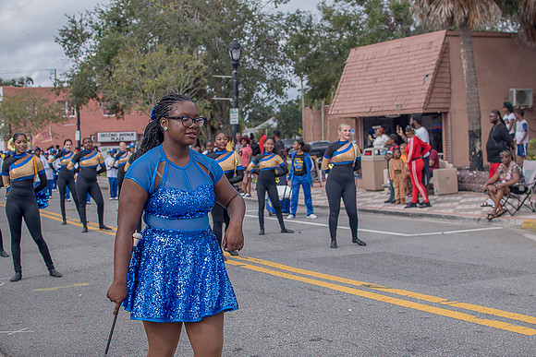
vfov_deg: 26.0
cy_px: 178
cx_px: 268
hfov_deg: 38.2
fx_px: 774
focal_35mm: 52
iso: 100
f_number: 4
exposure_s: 1/500
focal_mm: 35
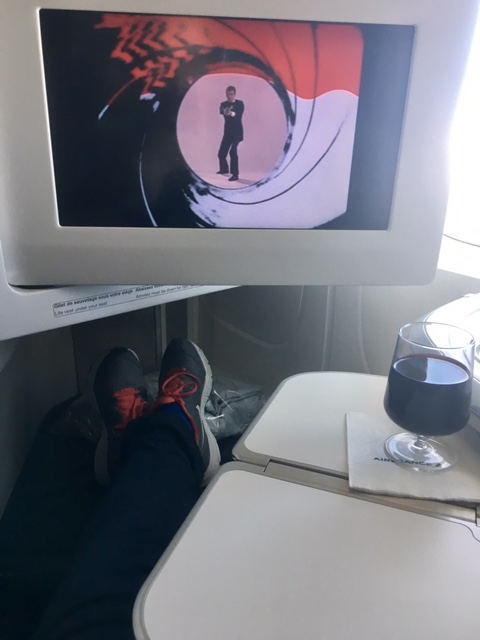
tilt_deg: -20.6
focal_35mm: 29
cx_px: 240
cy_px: 320
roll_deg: +0.3
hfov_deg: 48.2
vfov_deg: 61.7
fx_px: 536
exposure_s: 1/33
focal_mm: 4.15
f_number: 2.2
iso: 80
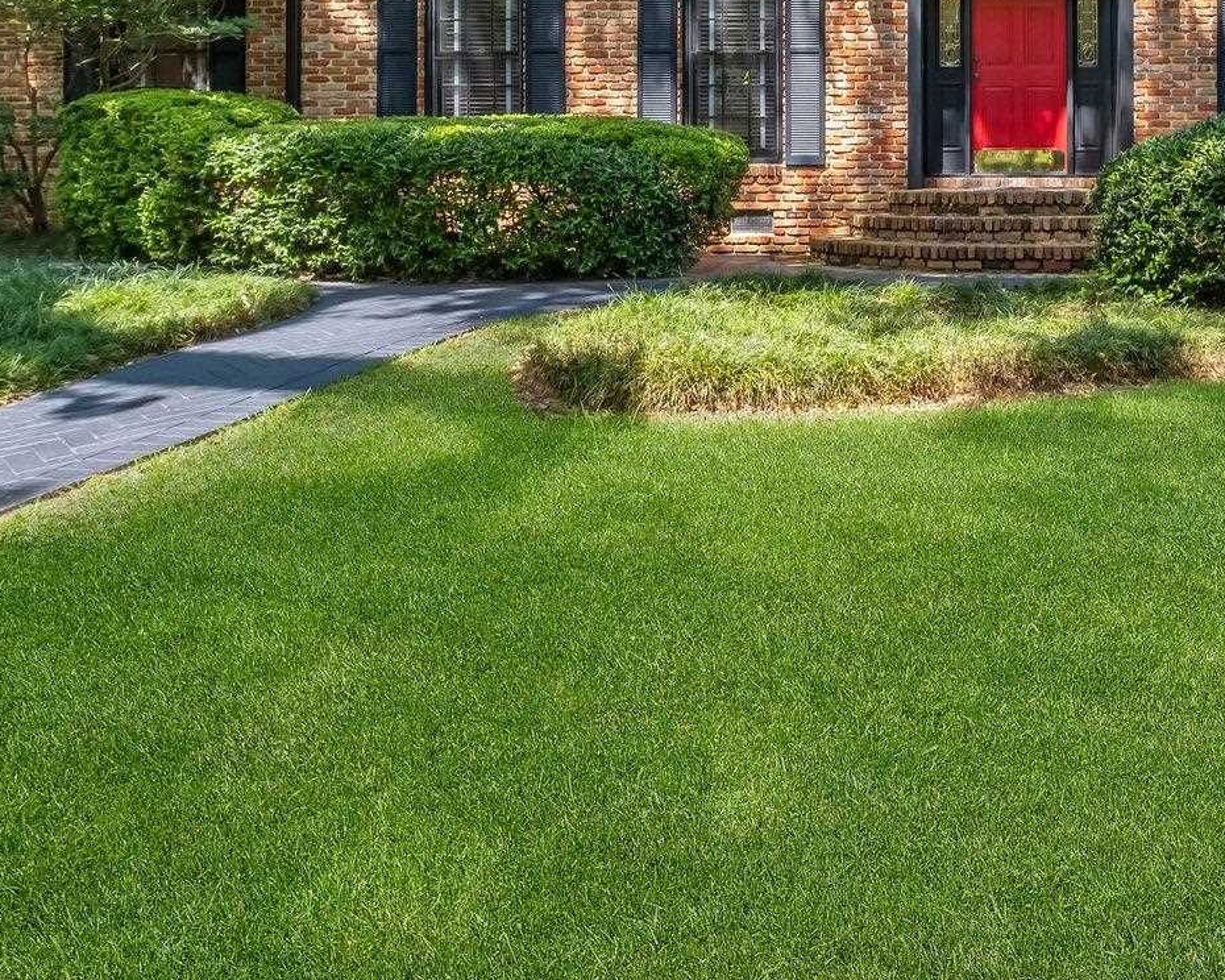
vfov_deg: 44.3
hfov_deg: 52.9
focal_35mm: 31
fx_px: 1124
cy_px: 165
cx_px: 1004
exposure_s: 1/200
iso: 800
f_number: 8
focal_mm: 10
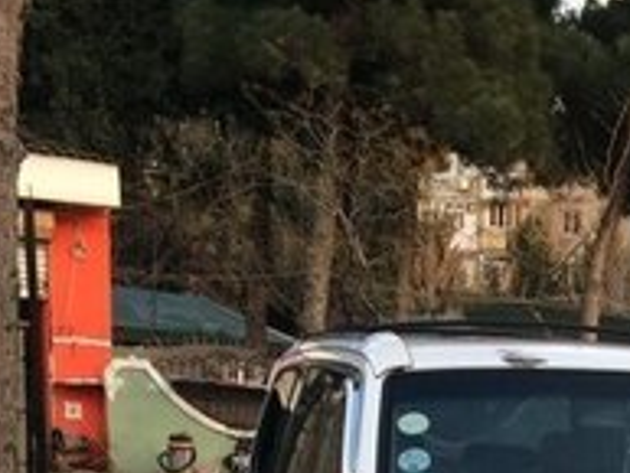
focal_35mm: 99
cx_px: 659
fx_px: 1803
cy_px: 791
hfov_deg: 19.2
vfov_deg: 13.7
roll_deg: -1.2
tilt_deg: -12.7
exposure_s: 1/100
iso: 40
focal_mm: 4.15
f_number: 2.2
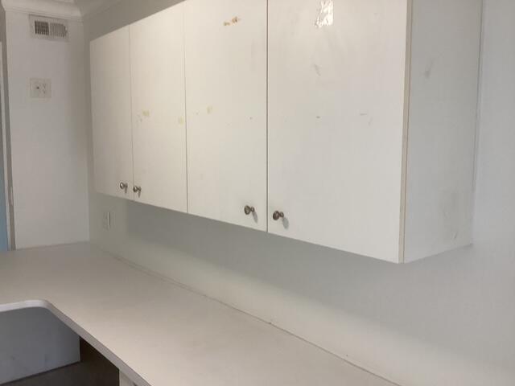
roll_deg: +0.0
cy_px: 193
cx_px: 258
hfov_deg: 58.4
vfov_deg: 45.4
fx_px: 461
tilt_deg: -6.1
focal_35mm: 31
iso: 100
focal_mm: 3.3
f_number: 2.4
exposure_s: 1/60
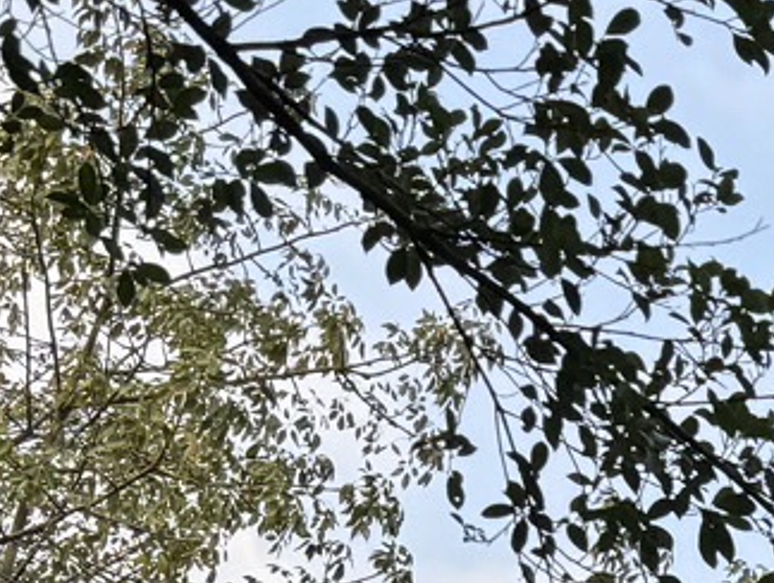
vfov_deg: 8.5
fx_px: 3314
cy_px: 1742
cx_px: 1221
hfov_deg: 12.5
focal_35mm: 148
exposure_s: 1/864
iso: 80
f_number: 1.78
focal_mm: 6.86
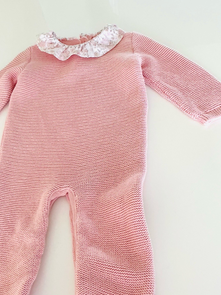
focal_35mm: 40
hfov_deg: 35.9
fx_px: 340
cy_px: 171
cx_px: 92
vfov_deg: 46.6
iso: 125
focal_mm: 3
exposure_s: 1/60
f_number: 1.8
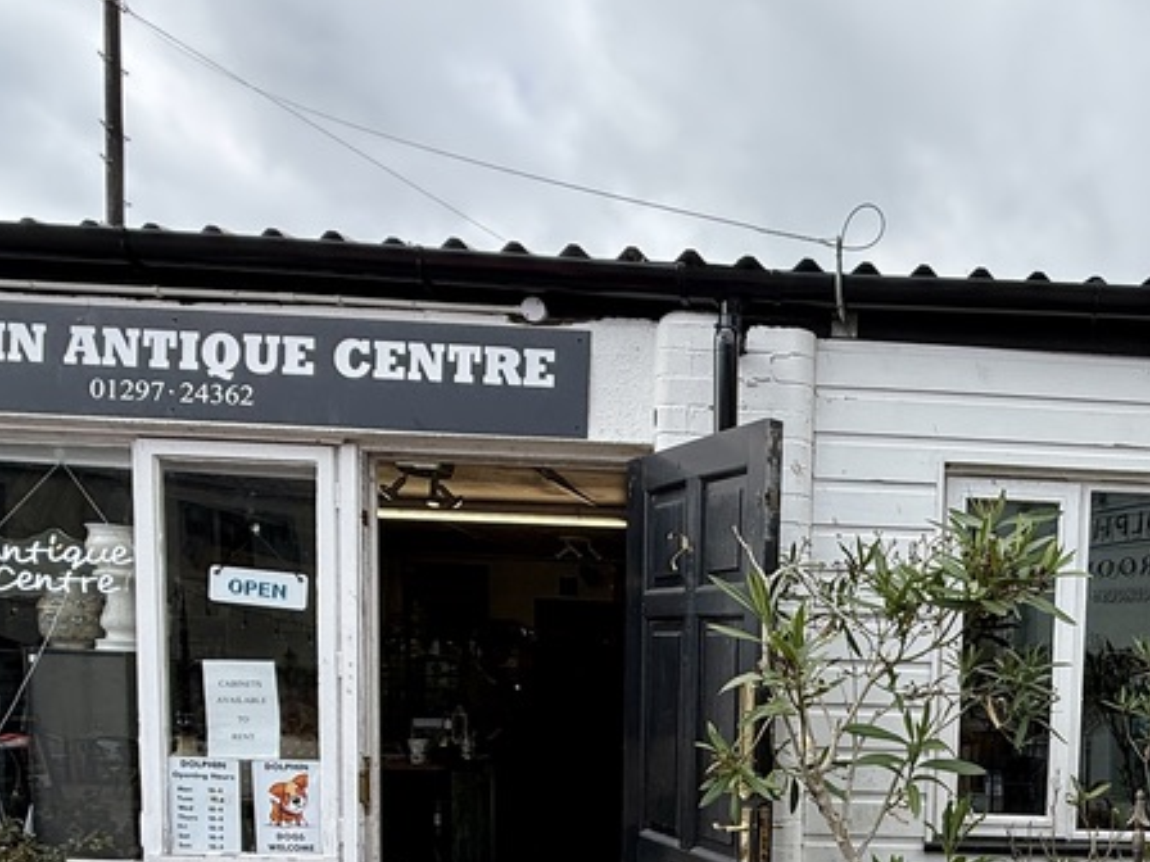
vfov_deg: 40.5
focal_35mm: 32
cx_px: 986
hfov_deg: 51.6
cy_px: 790
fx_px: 1063
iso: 50
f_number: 2.2
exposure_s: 1/830
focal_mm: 2.22
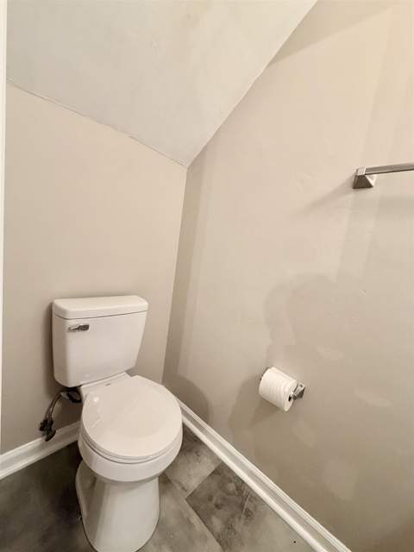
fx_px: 223
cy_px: 276
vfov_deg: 102.1
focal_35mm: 14
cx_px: 207
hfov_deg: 85.7
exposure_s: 1/60
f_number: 2.2
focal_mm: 2.22
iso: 400
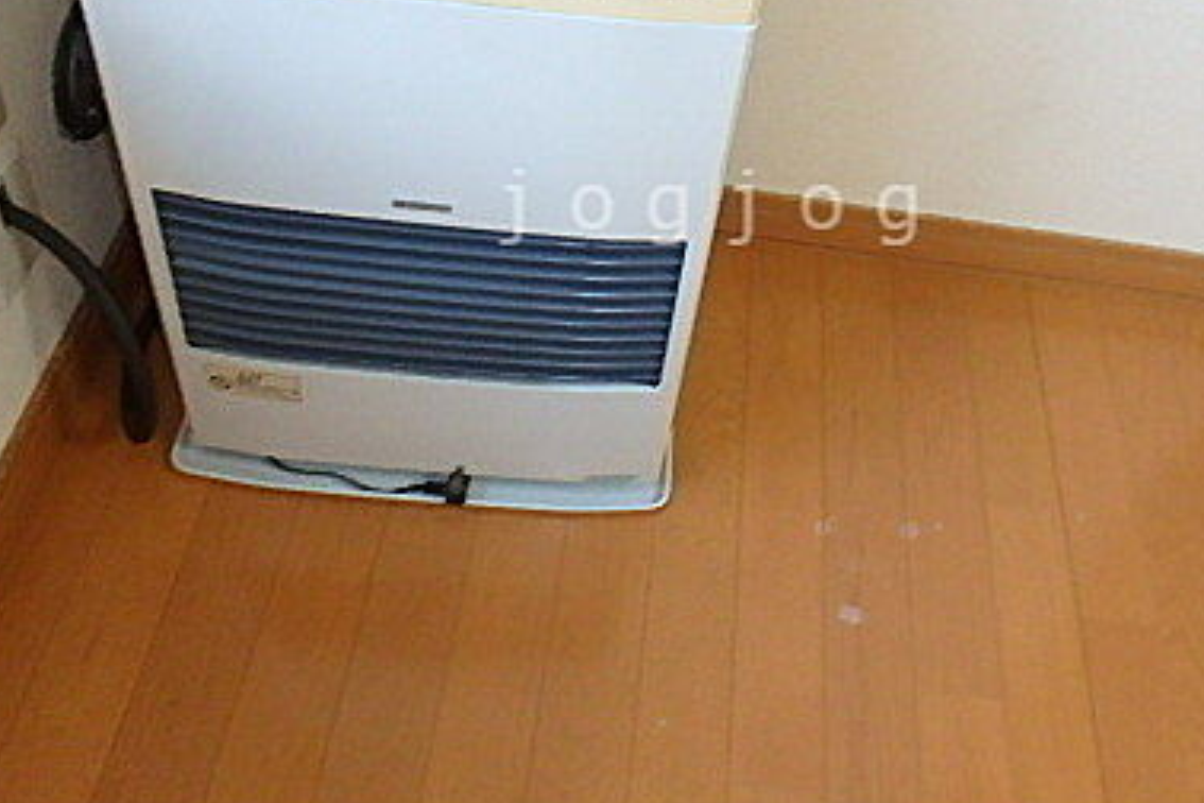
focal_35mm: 37
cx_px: 717
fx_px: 1237
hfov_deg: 51.6
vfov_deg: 35.2
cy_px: 207
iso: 400
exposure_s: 1/30
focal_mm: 3.7
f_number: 3.5
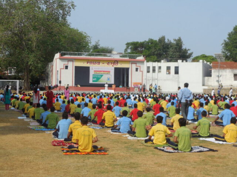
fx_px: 486
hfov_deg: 27.4
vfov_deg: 20.7
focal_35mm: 71
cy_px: 88
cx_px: 118
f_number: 4.4
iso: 125
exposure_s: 1/1000
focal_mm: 12.6
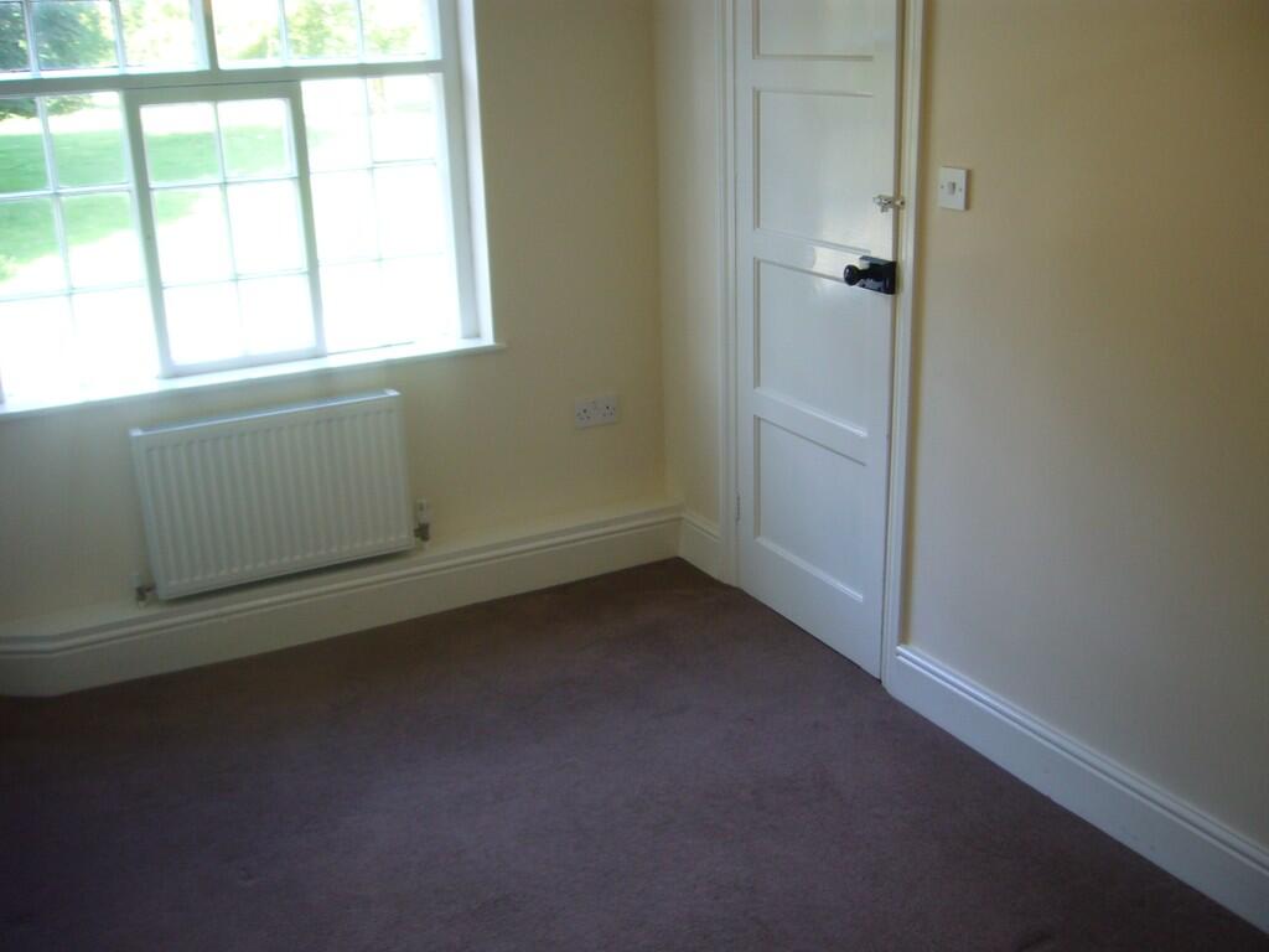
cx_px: 634
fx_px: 1283
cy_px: 476
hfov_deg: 52.6
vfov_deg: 40.7
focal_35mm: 35
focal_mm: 5.8
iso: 100
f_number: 2.8
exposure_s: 1/40
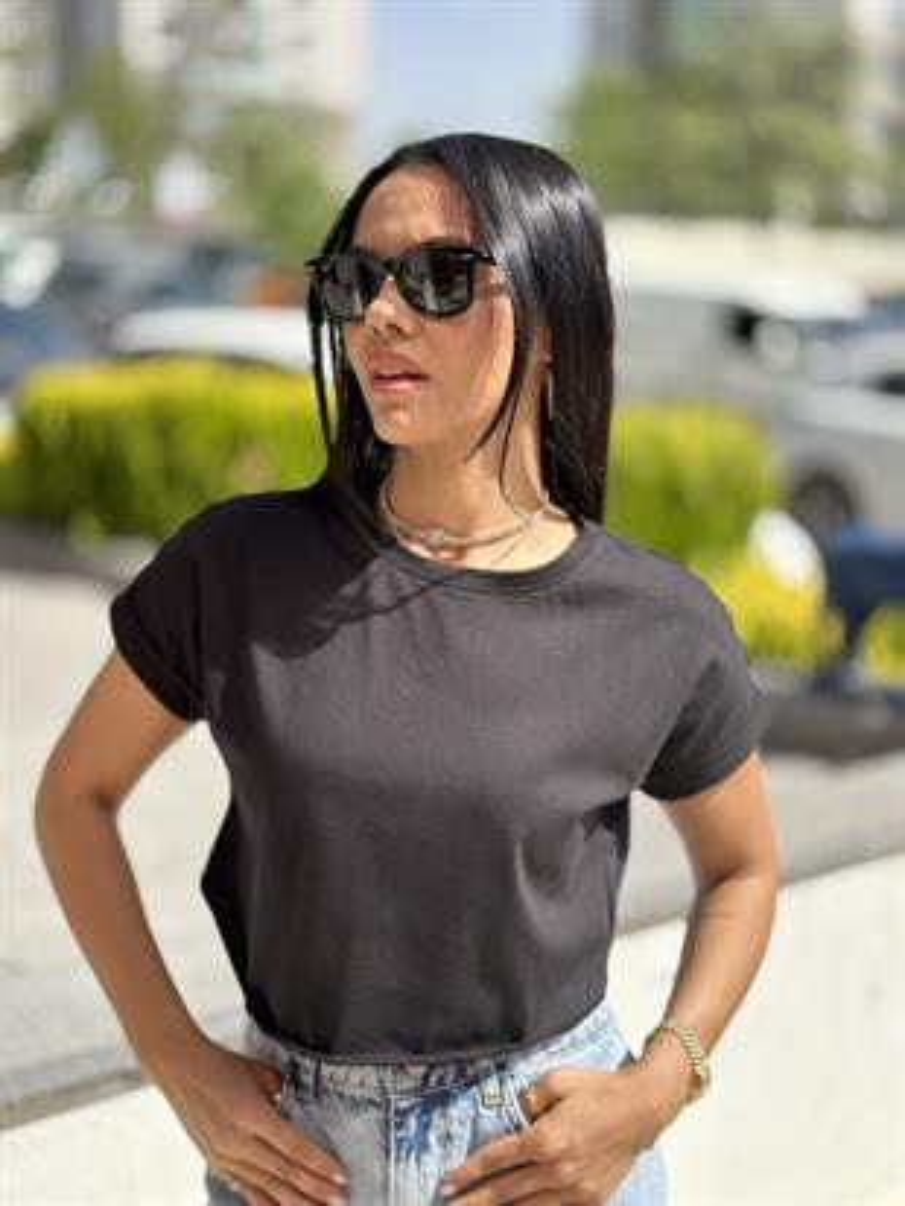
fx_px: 1672
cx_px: 452
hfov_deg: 30.3
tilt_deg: -9.5
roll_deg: -0.4
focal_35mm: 48
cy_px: 603
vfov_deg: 39.6
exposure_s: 1/2667
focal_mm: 6.86
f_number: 1.78
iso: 100
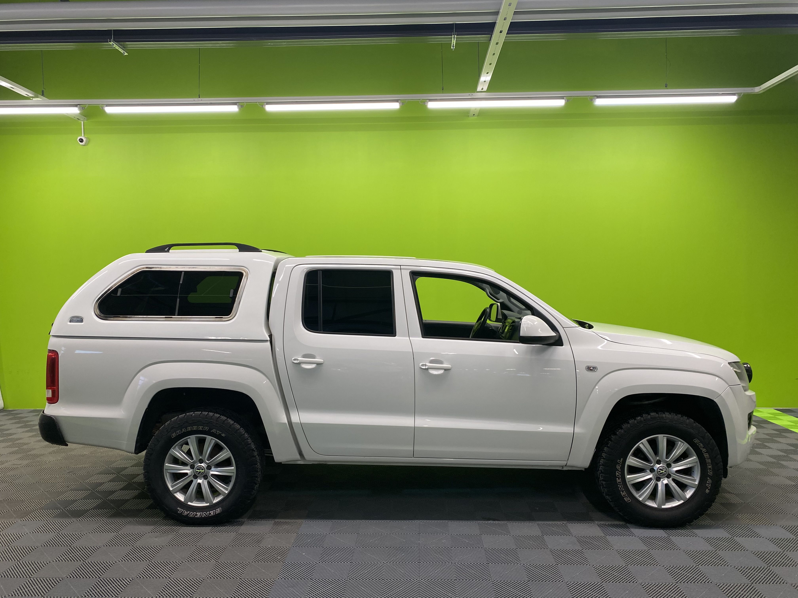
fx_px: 599
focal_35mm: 26
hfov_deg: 67.3
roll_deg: +0.6
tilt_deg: -2.3
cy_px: 299
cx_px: 399
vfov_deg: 53.1
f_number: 1.8
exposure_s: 1/100
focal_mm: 4.25
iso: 80
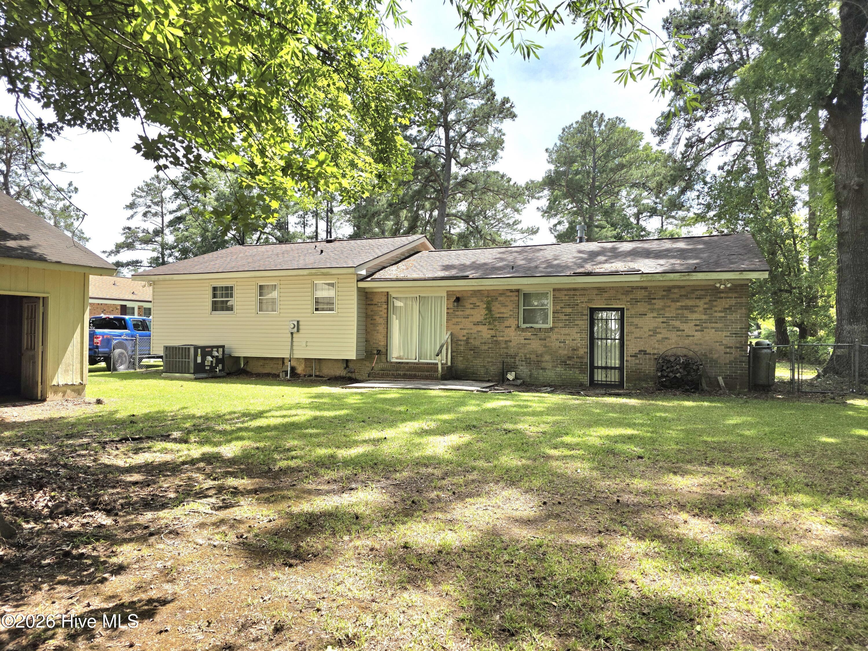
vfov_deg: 58.9
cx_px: 434
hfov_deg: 73.9
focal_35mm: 23
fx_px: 577
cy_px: 326
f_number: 1.7
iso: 80
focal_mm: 6.3
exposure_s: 1/5000
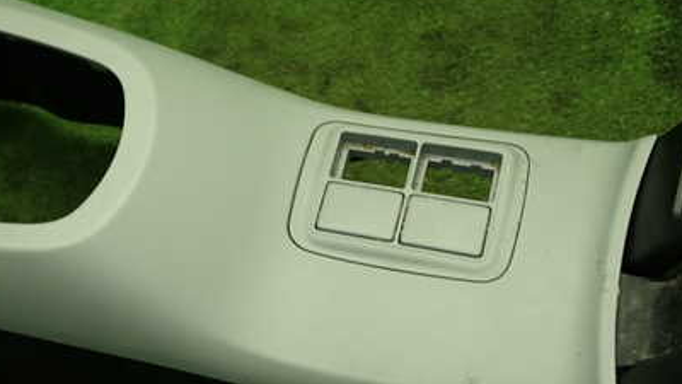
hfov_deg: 41.7
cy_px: 224
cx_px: 247
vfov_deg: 24.4
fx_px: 886
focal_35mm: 49
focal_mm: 5.4
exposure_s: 1/60
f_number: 2.3
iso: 200
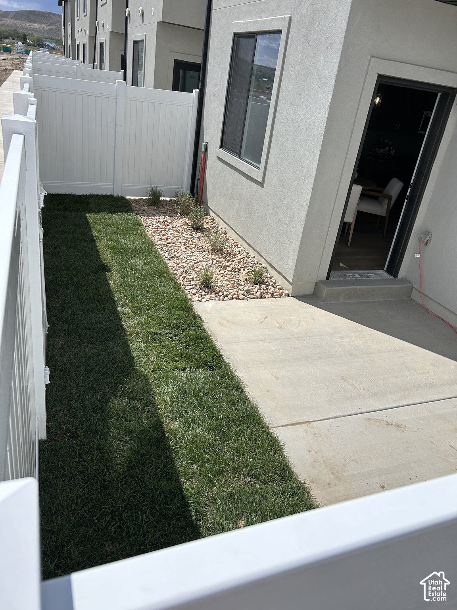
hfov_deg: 53.1
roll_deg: -7.7
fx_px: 458
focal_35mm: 26
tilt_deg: -24.8
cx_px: 228
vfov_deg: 67.3
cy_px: 305
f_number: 1.5
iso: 50
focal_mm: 5.7
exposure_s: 1/6993
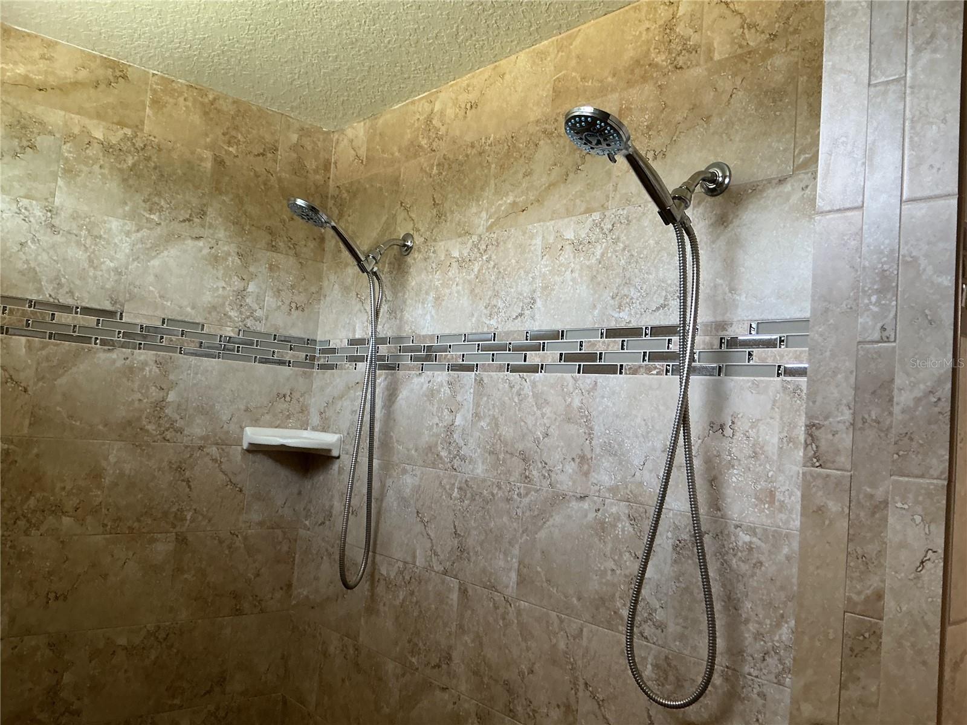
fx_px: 810
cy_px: 362
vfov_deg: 48.2
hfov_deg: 61.7
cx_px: 484
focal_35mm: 29
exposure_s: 1/60
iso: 100
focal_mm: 3
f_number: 1.8
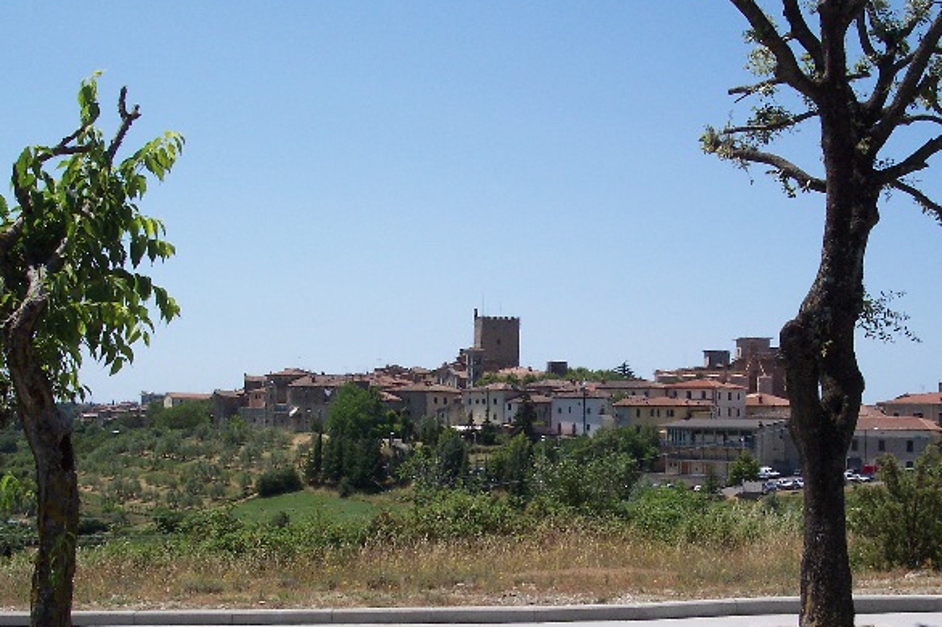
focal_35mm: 54
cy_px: 386
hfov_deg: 36.8
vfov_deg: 25.0
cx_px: 553
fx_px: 1412
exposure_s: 1/1000
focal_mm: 8
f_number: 4.8
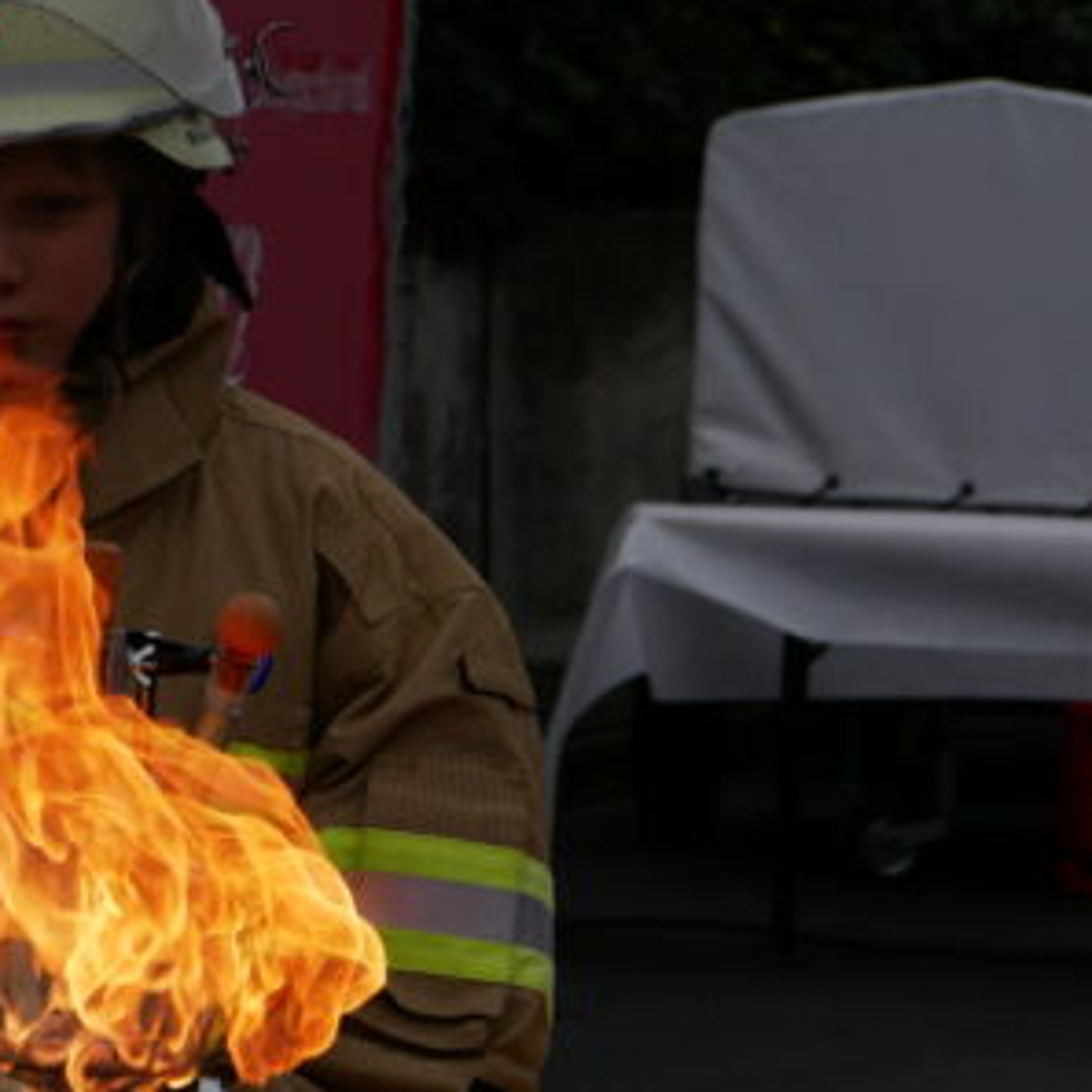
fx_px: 9779
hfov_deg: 6.4
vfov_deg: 6.4
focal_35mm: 274
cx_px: 15
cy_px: 873
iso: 200
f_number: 8
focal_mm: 60
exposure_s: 1/400
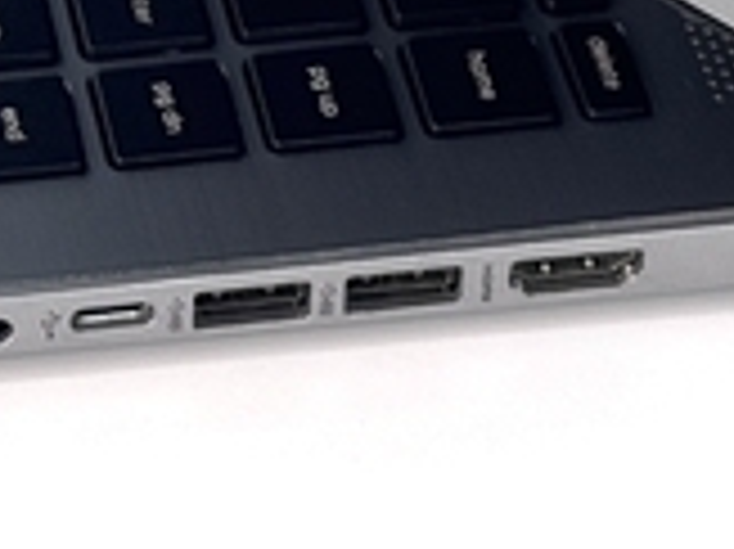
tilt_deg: -34.6
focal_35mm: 236
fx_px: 5000
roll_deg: +2.3
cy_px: -675
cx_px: -230
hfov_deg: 8.3
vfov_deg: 6.1
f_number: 1.78
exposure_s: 1/213
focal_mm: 6.76
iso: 64
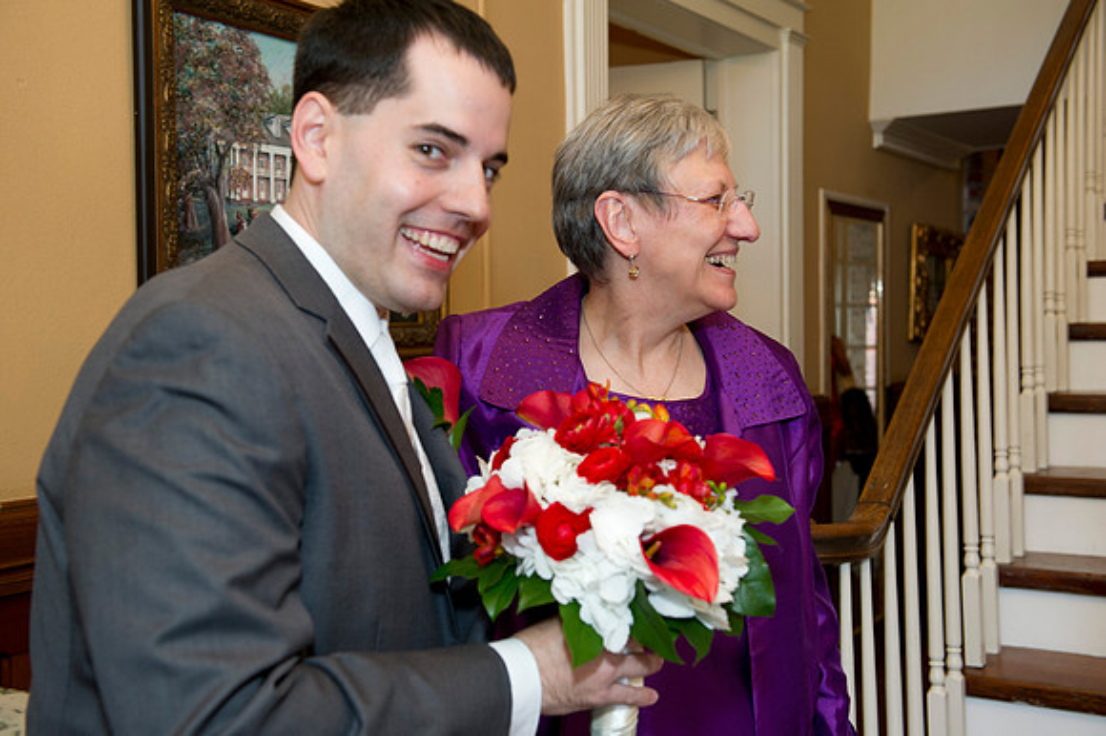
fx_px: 1351
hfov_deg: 44.5
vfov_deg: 30.5
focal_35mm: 44
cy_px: 368
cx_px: 553
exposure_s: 1/100
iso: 1000
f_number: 5
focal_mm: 44
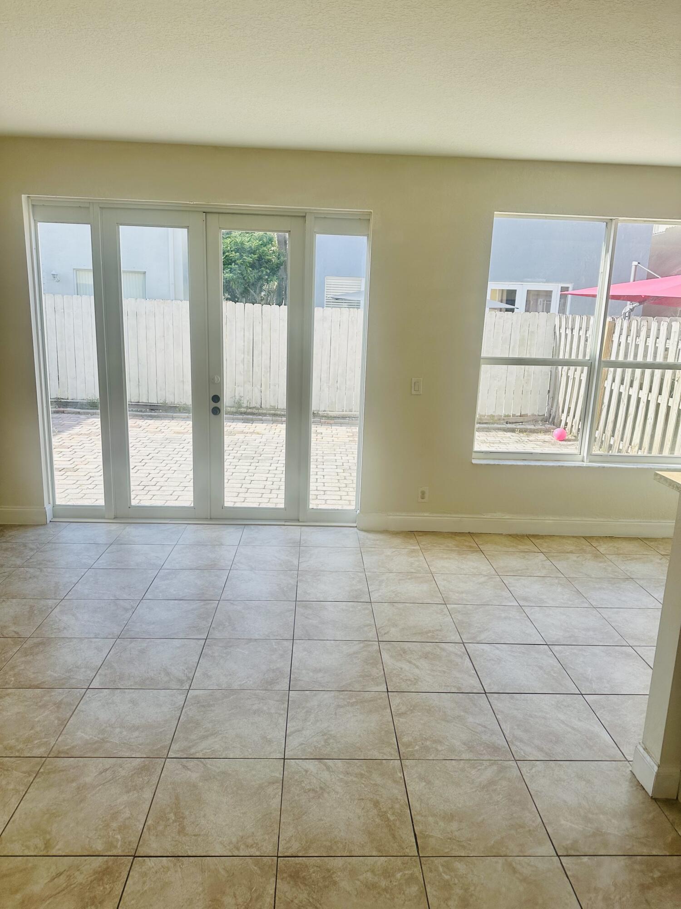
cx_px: 340
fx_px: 630
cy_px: 454
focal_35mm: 24
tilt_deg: -12.5
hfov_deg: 56.8
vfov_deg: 71.6
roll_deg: -2.5
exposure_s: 1/1062
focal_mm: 6.86
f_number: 1.78
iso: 80
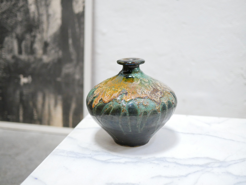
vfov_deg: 36.0
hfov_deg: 46.8
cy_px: 92
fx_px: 284
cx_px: 123
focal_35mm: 40
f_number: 1.7
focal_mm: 20
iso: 2000
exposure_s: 1/60
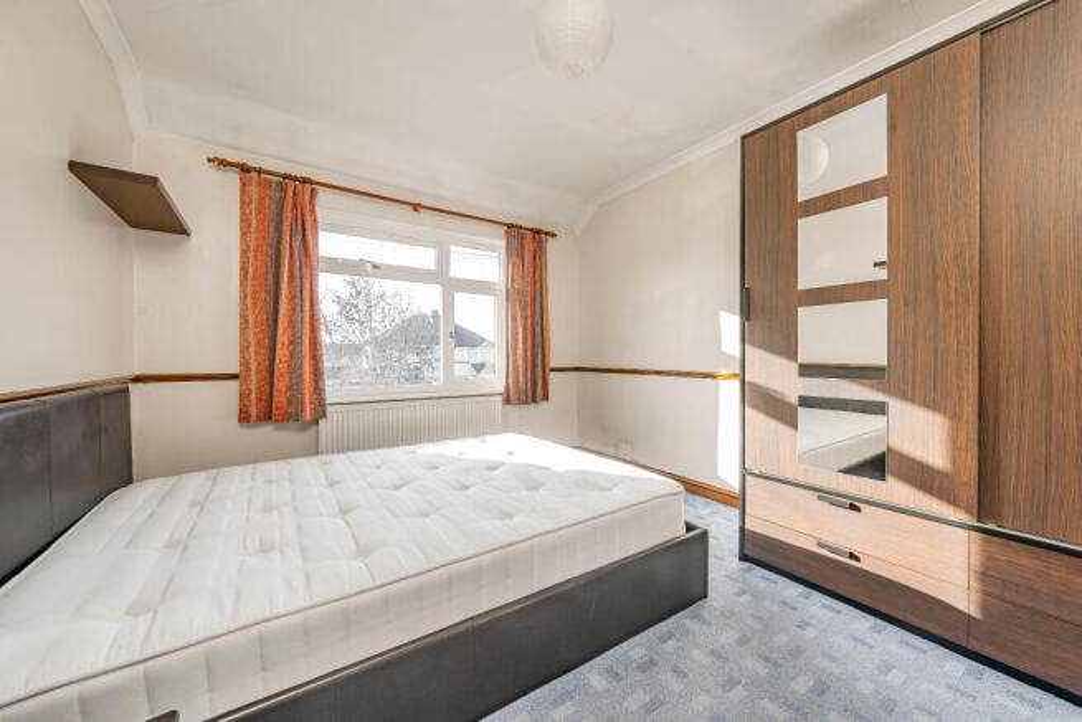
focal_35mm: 12
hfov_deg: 112.6
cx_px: 541
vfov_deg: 90.0
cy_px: 361
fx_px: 361
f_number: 9
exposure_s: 1/60
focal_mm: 12
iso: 320
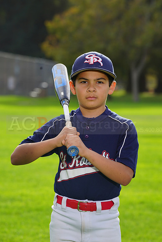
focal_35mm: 218
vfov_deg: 9.4
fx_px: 1471
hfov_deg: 6.3
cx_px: 81
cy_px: 121
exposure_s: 1/250
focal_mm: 218
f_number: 9
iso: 200
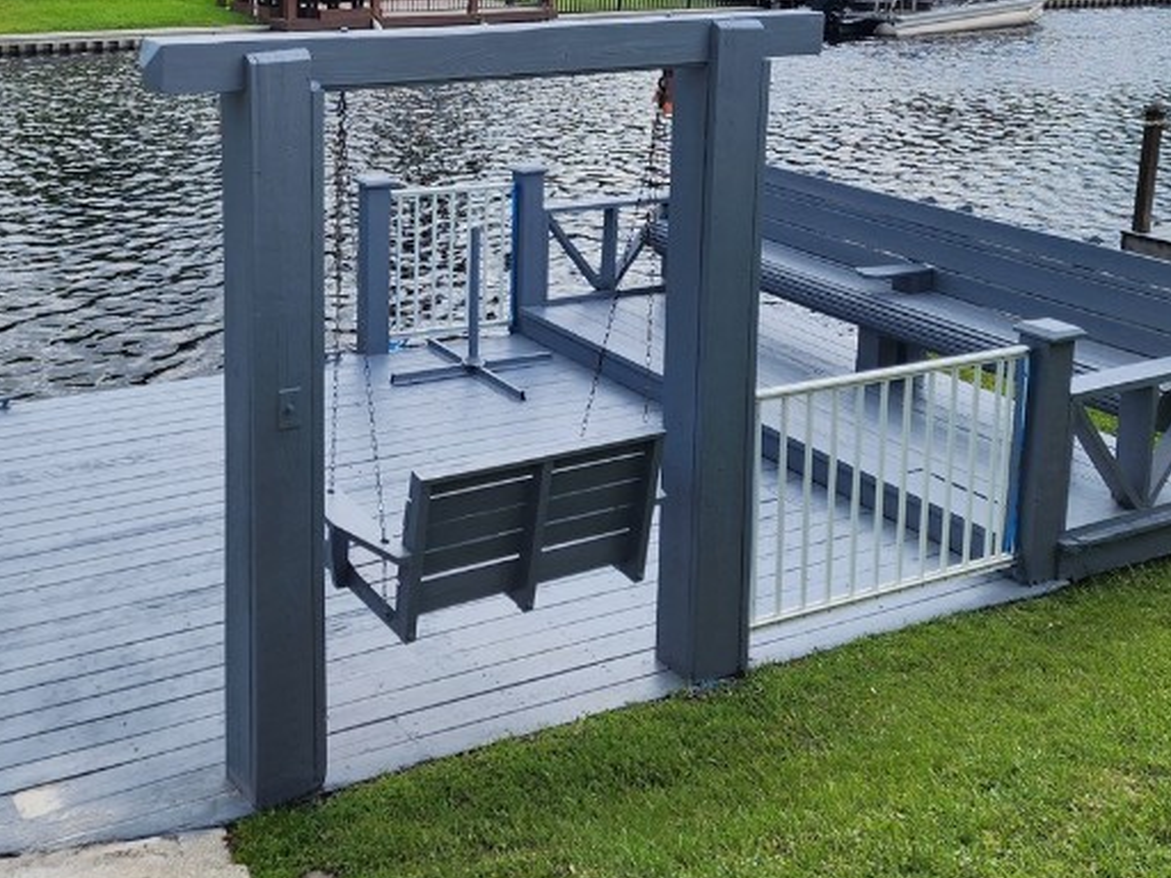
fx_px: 1556
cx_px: 352
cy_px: 139
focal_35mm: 46
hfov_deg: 40.5
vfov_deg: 30.5
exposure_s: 1/952
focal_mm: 6.4
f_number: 1.8
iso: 12
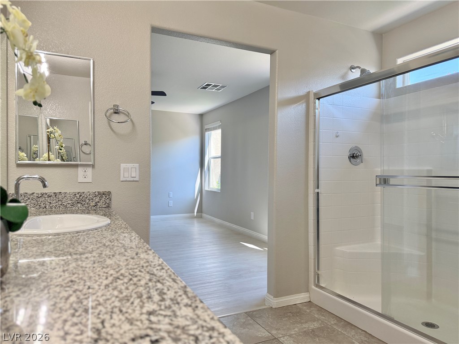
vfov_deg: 56.8
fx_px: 318
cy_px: 172
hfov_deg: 71.6
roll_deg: -0.3
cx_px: 230
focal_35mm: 24
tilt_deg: -1.2
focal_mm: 6.76
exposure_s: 1/214
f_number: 1.78
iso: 125
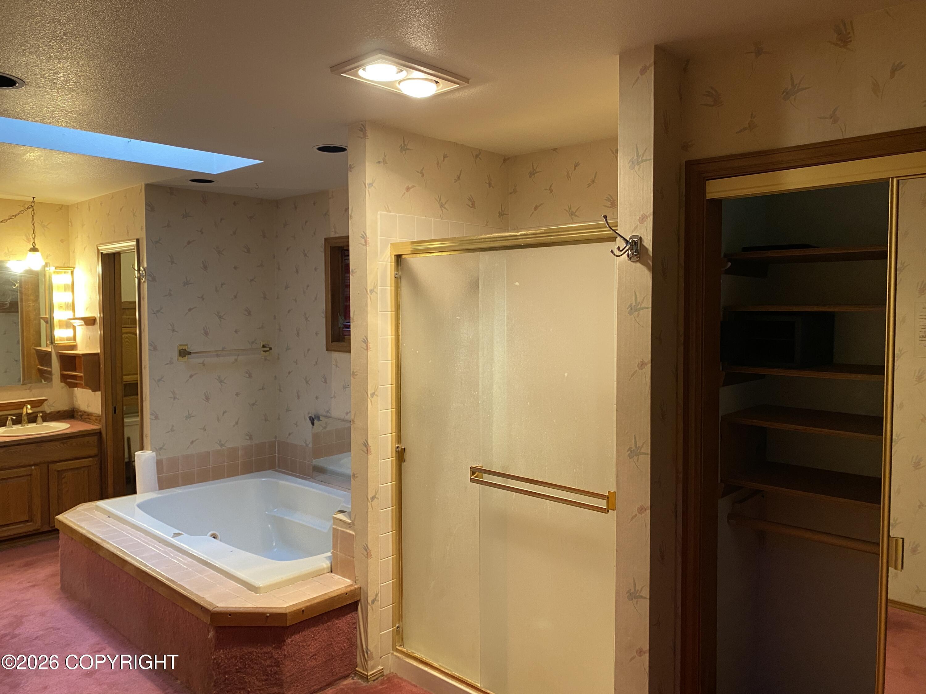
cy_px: 347
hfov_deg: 67.3
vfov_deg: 53.1
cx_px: 463
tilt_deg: -2.7
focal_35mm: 26
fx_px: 696
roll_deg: +0.0
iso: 160
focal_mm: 4.25
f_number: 1.8
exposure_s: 1/60
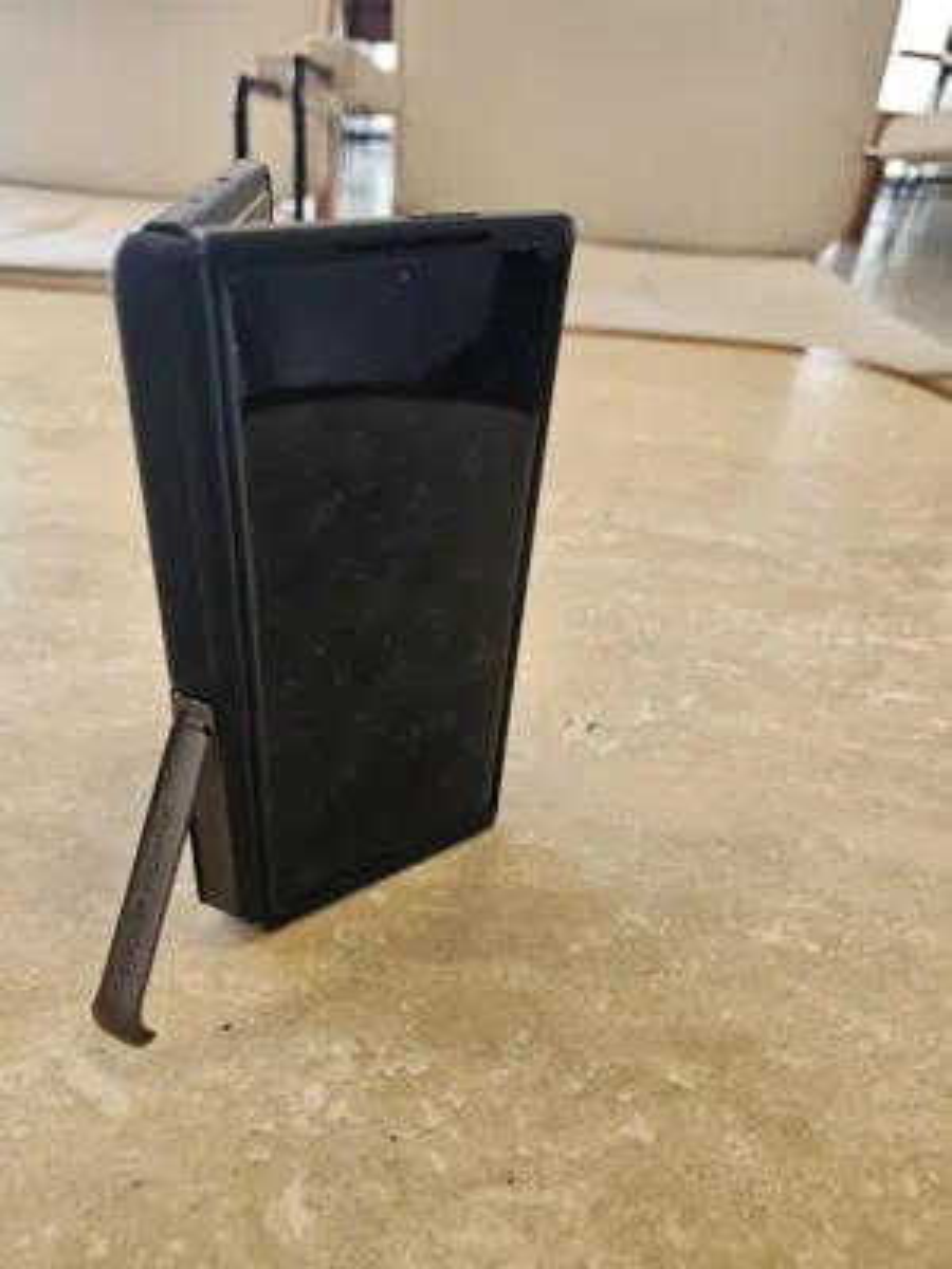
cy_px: 634
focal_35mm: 23
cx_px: 476
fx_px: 843
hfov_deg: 58.9
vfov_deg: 73.9
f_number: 1.7
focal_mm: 6.3
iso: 125
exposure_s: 1/100
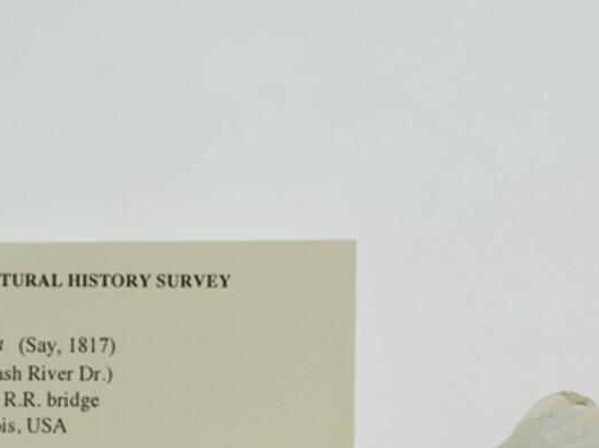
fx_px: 2265
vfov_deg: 11.3
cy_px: 373
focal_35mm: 131
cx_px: 412
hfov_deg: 15.0
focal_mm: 60
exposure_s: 1/10
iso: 100
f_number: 32
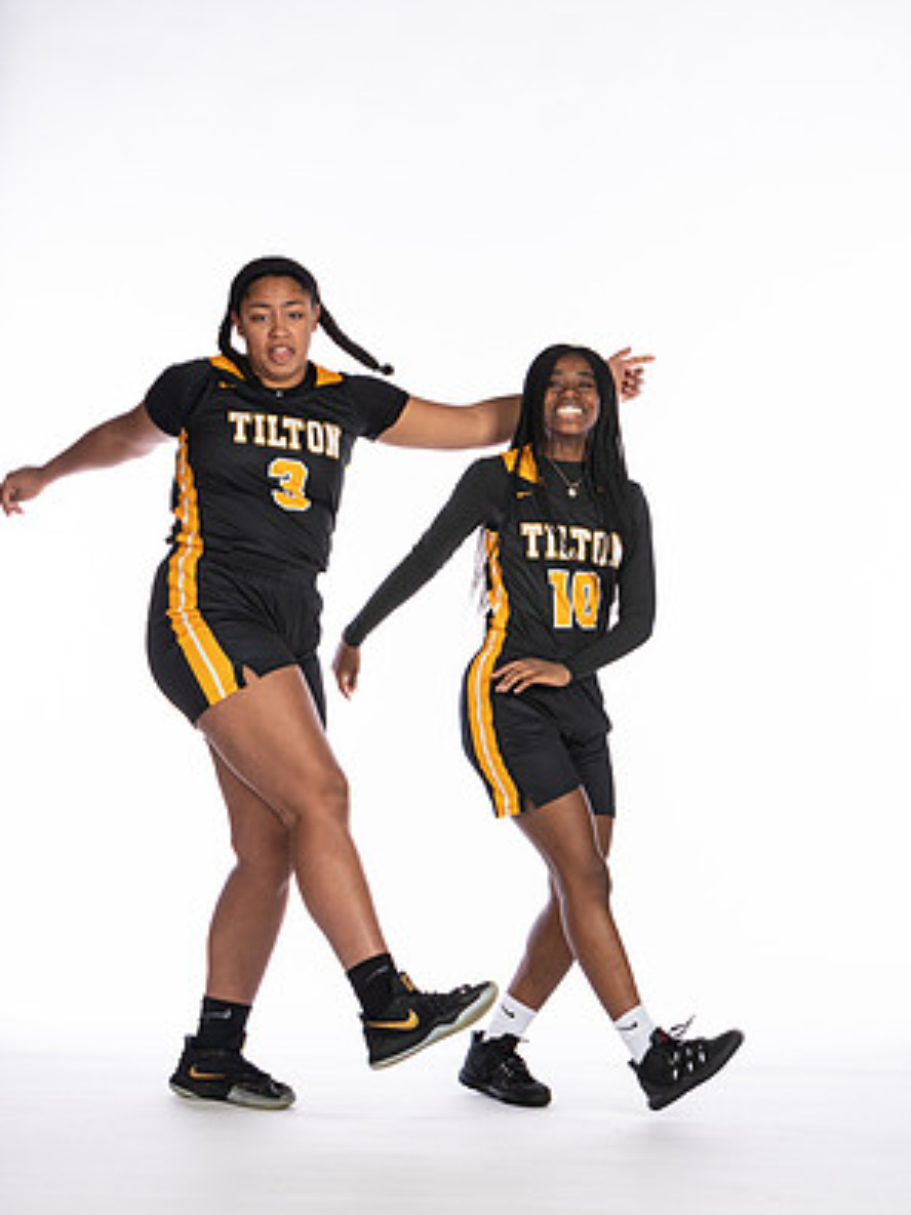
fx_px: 4038
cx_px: 452
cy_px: 581
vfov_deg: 17.1
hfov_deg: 12.9
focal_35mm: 115
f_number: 5.6
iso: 100
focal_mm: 70
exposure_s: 1/100
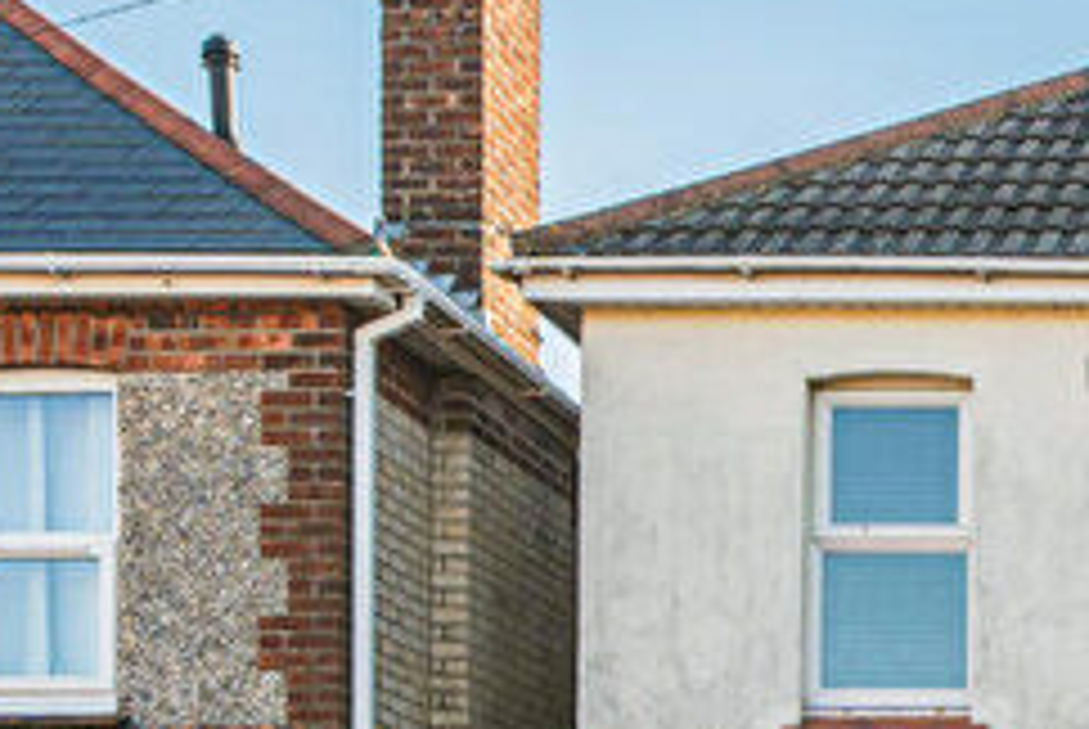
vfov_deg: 13.0
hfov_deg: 18.5
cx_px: 1332
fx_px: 3150
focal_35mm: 104
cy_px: 767
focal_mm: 24
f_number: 8
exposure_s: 1/320
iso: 400
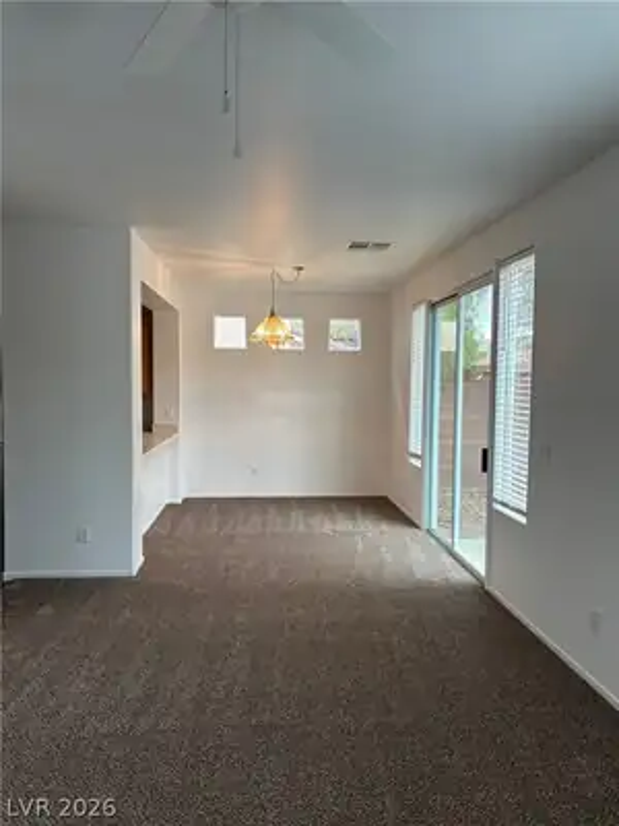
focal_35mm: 26
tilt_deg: -2.7
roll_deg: -0.8
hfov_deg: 53.1
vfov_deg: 67.3
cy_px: 413
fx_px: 620
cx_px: 310
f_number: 1.6
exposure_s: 1/120
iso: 125
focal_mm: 5.96
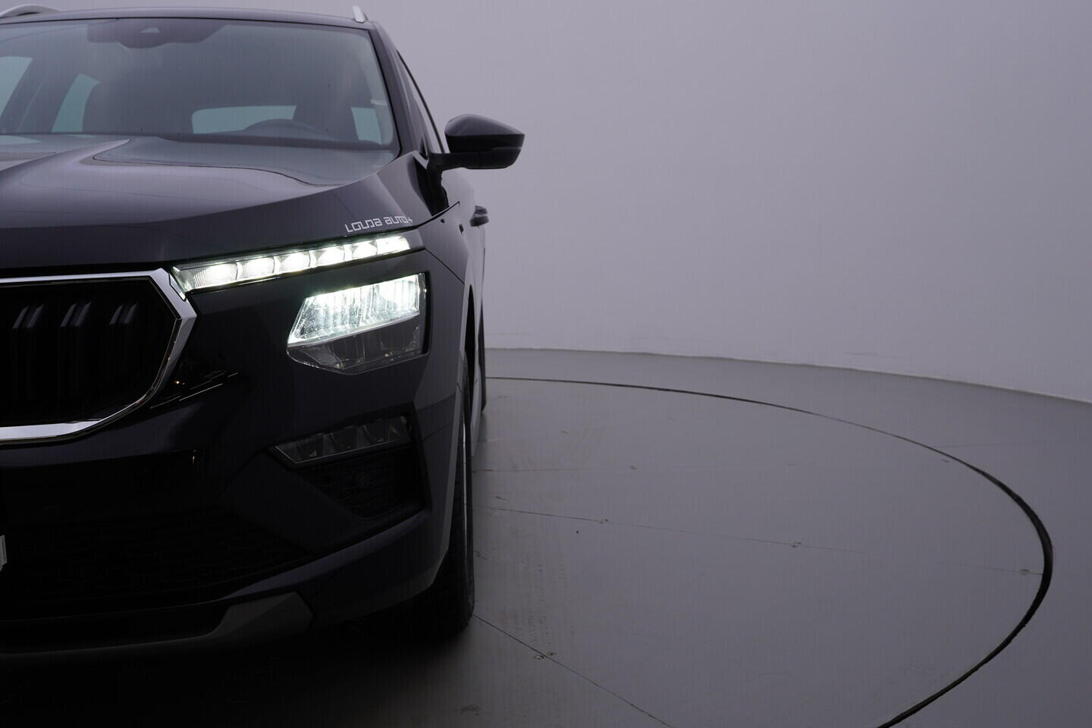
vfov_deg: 36.9
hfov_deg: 53.1
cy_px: 364
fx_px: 1092
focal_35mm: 36
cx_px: 546
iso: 125
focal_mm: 24
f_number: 5
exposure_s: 1/125
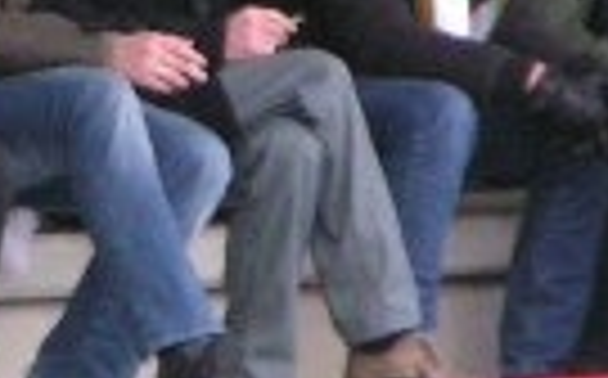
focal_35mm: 1082
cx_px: -428
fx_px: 17906
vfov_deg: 1.2
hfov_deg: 1.9
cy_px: -212
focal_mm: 26.3
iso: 200
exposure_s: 1/125
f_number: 3.5
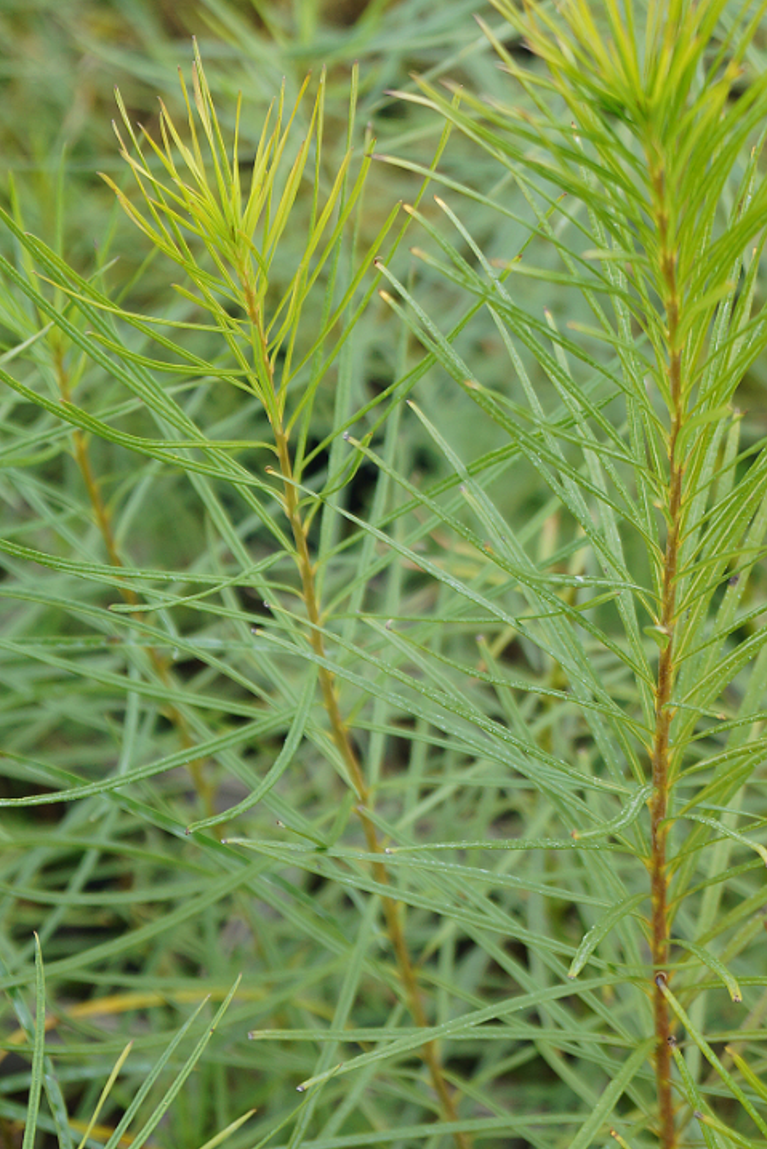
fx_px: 4403
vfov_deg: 14.9
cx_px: 586
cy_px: 424
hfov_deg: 9.9
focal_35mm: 138
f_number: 6.3
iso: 100
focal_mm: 55
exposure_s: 1/100
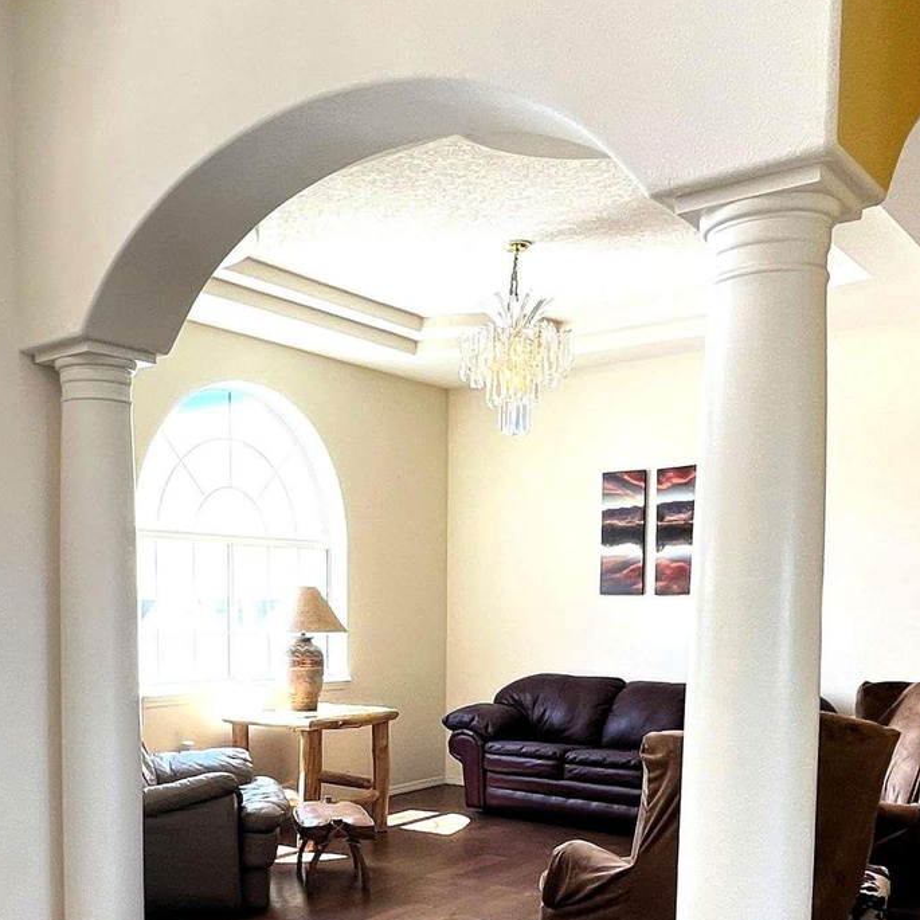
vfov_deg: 43.2
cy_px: 715
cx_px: 329
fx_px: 1113
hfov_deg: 44.5
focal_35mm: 37
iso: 50
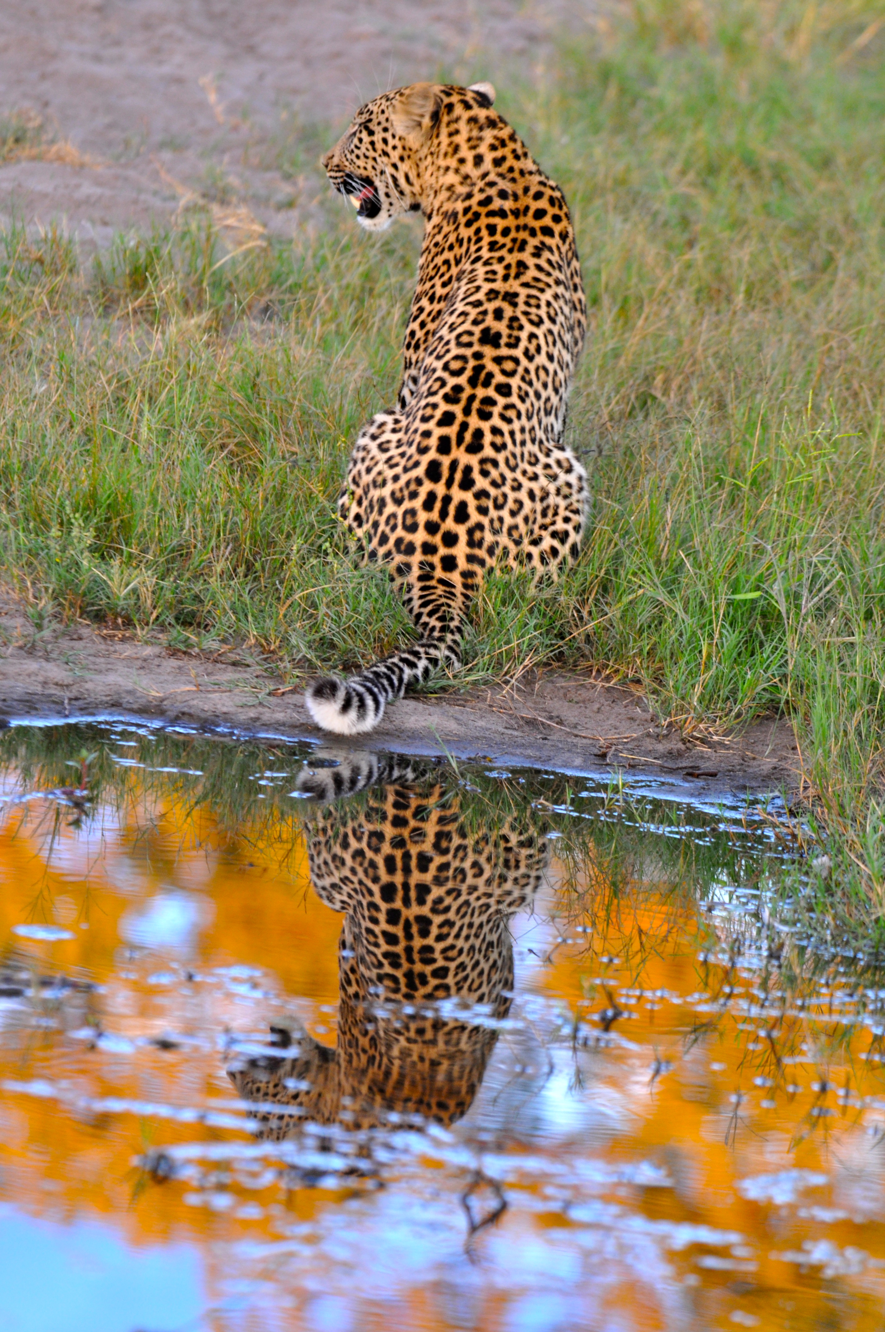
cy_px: 666
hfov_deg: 4.0
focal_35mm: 345
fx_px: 12754
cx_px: 442
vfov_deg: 6.0
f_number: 5.3
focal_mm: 230
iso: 640
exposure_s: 1/40
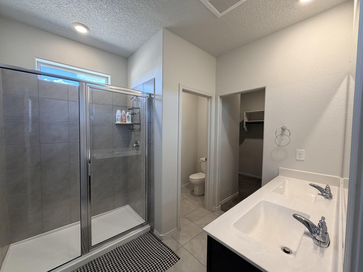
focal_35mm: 14
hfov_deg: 102.1
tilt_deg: -2.4
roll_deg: -0.3
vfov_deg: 85.7
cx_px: 182
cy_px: 136
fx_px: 147
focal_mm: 2.22
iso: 250
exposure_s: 1/120
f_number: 2.2
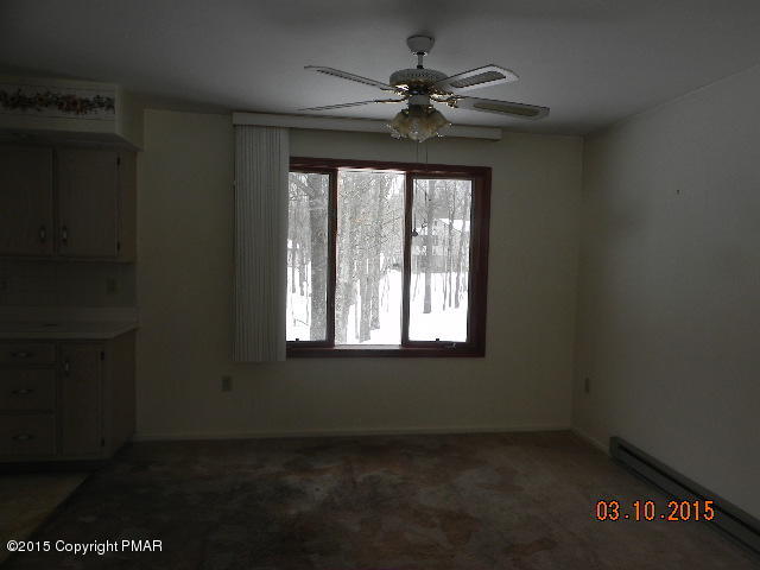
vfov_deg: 53.1
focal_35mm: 26
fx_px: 571
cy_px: 285
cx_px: 380
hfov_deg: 67.3
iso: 160
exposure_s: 1/123
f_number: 4.5
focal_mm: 4.6
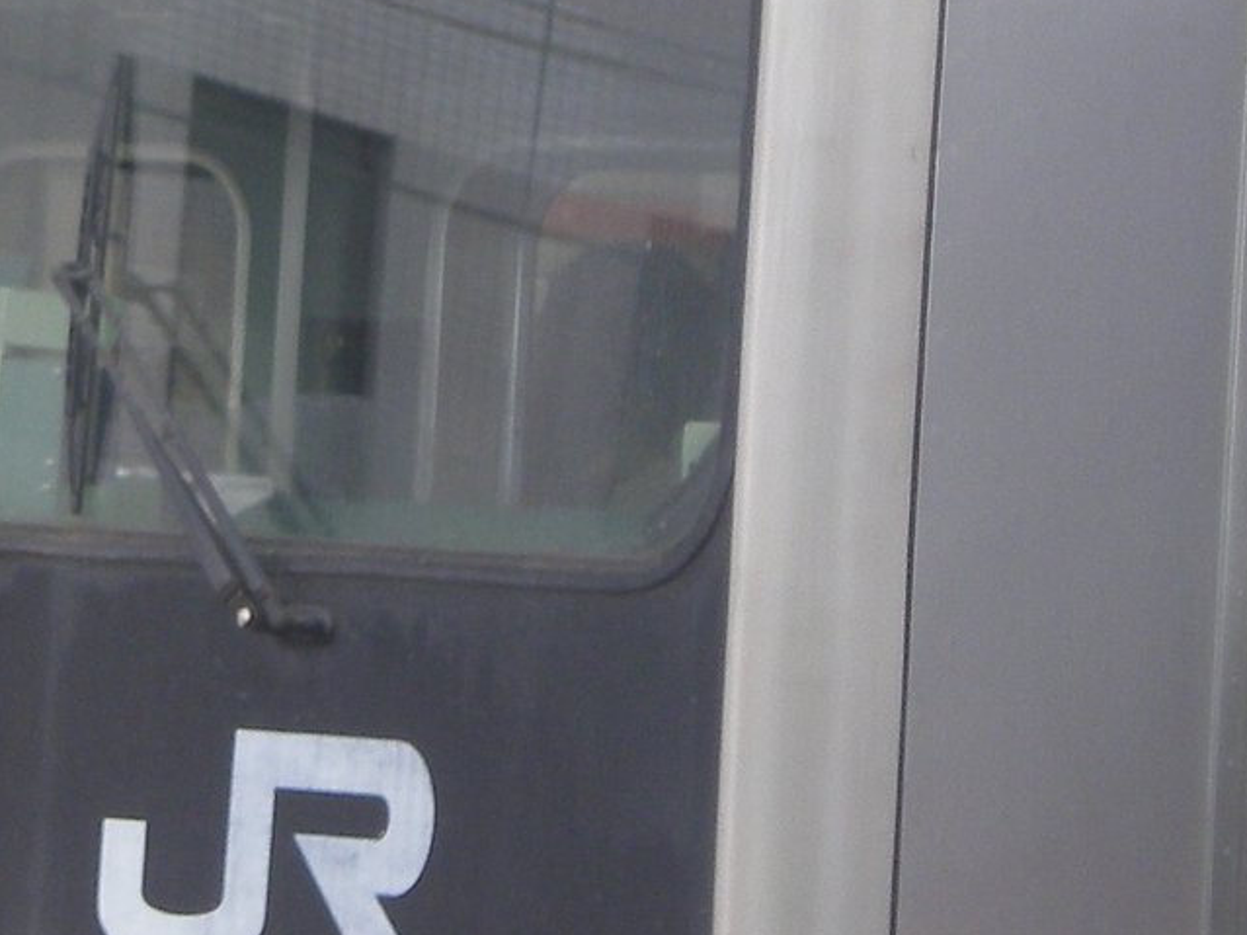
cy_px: 349
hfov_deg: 7.0
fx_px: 10049
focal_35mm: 279
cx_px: -238
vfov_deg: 5.3
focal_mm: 14.3
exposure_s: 1/50
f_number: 5.1
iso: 100
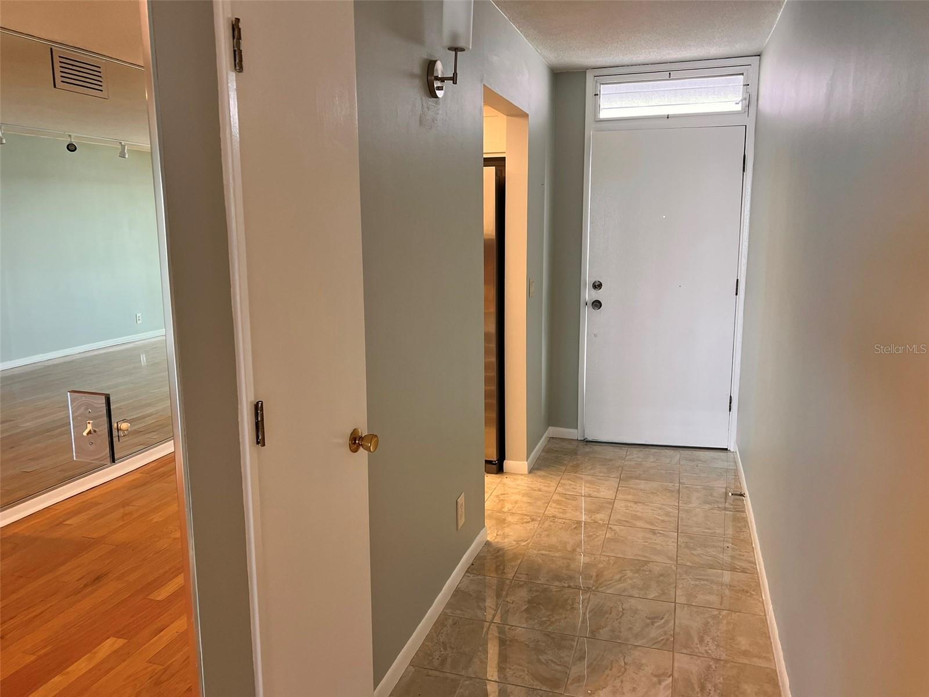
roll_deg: +0.1
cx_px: 464
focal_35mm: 26
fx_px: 698
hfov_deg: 67.3
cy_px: 348
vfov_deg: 53.1
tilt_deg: -9.9
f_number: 1.5
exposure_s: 1/120
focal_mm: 5.7
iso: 125
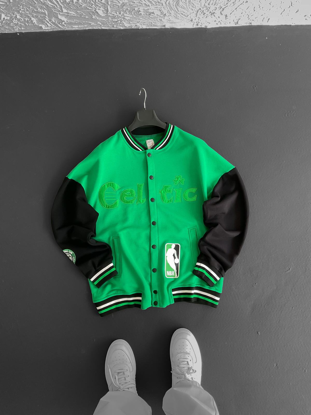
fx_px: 347
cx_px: 156
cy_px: 208
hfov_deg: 48.2
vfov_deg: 61.7
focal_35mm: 29
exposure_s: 1/120
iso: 64
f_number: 1.8
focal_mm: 3
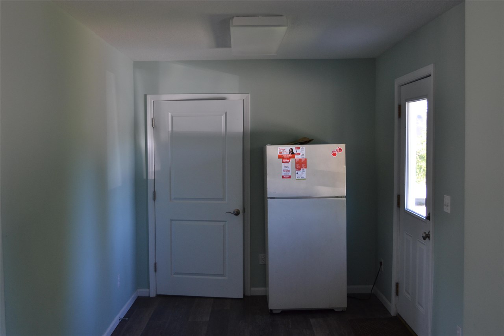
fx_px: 546
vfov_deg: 34.2
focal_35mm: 39
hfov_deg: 49.6
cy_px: 168
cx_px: 252
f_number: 4.5
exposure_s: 1/80
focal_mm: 26
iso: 400
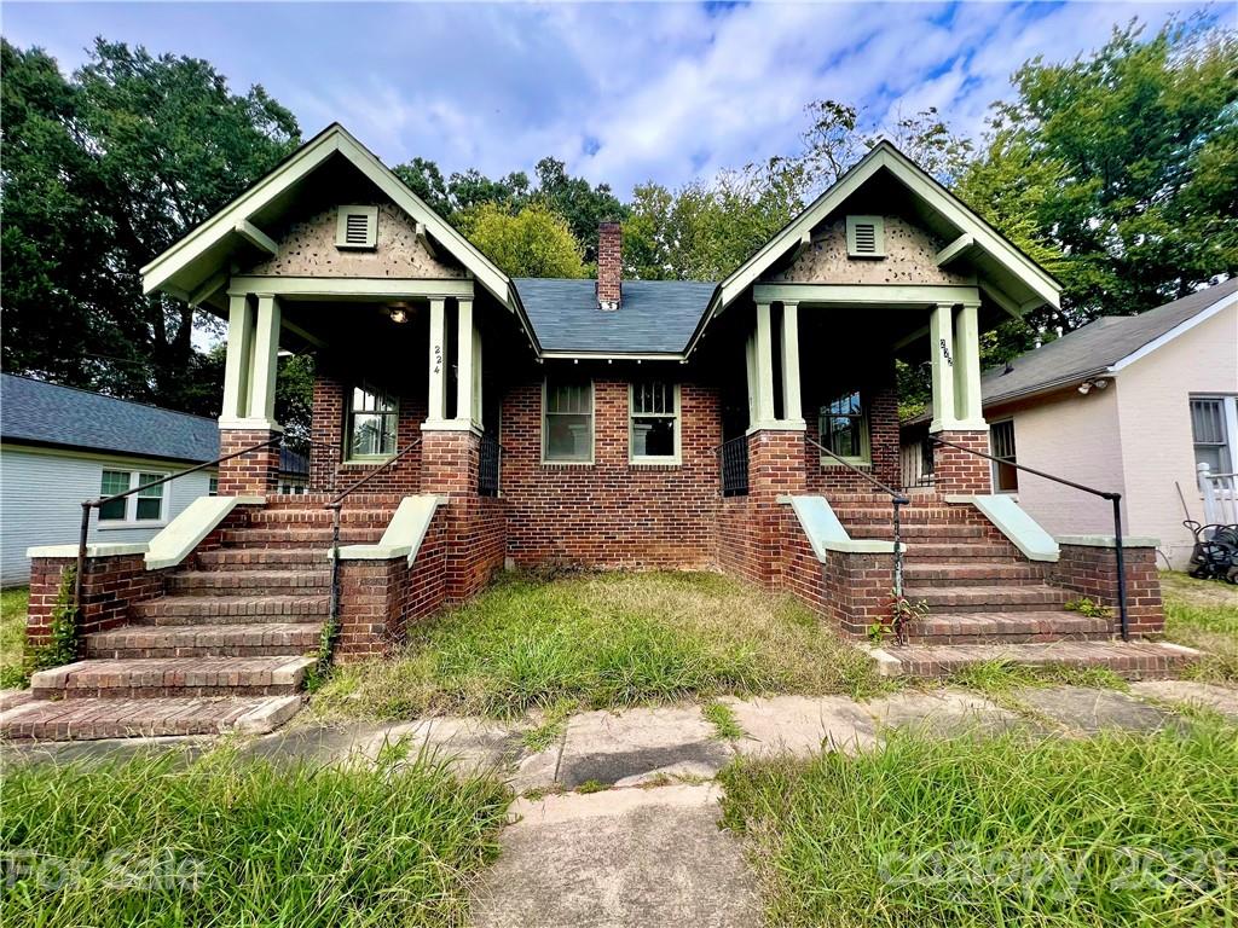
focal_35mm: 13
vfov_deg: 89.9
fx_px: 465
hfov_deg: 106.2
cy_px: 464
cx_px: 619
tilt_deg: +5.7
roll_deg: +0.1
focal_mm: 1.57
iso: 32
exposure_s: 1/681
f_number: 1.8
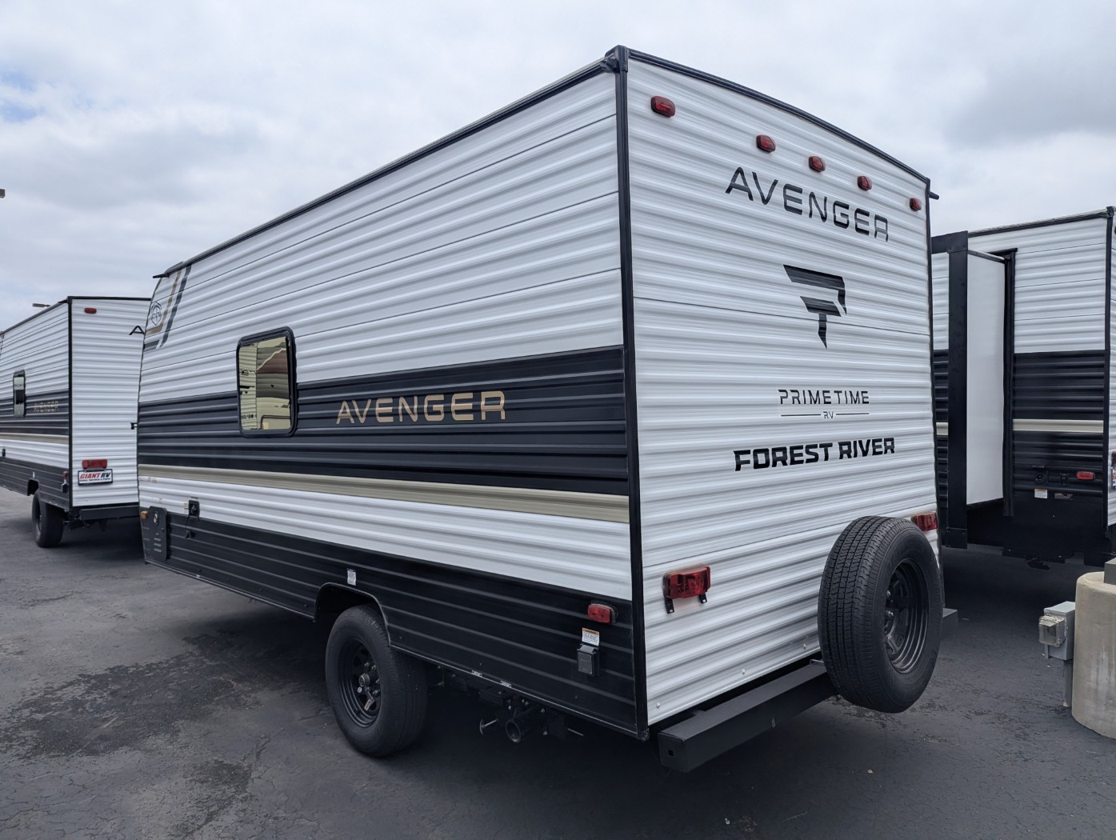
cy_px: 420
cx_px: 558
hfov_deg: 71.5
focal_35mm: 24
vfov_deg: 56.9
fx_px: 775
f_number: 1.85
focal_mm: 6.81
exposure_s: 1/3058
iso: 48
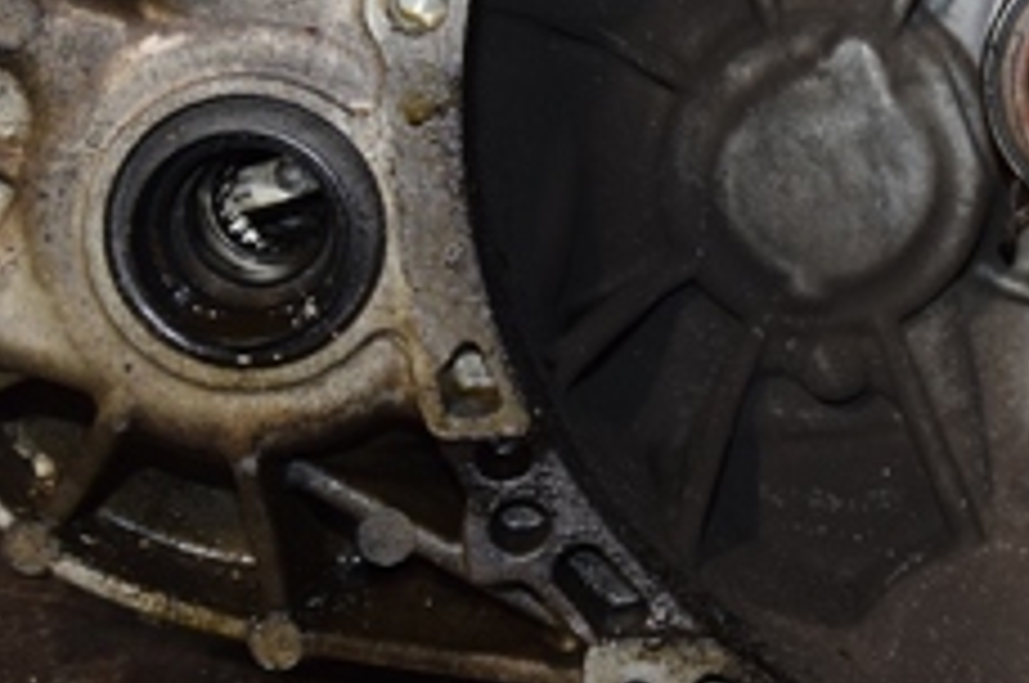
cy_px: 49
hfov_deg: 18.4
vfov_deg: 12.4
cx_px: 962
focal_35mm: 109
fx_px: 3111
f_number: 5
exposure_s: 1/60
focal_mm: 26
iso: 800
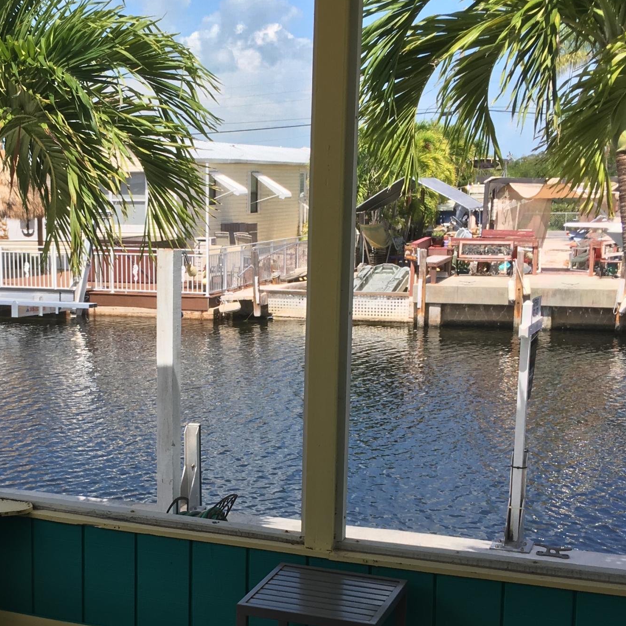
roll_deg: +0.3
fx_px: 1187
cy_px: 434
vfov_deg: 29.3
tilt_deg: -10.9
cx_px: 193
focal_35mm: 58
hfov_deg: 29.3
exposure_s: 1/668
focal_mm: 4.15
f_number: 2.2
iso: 25
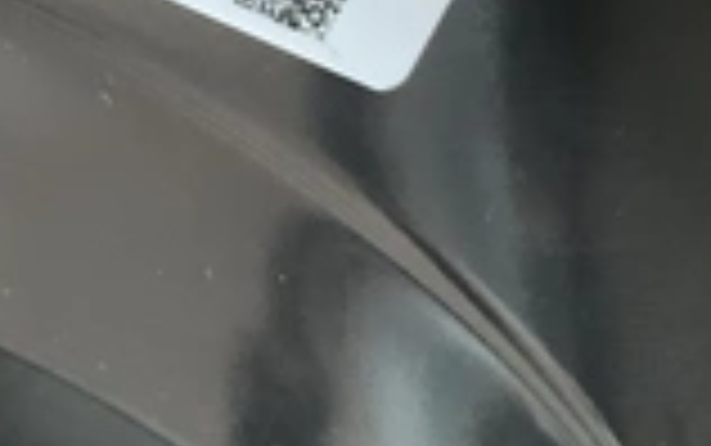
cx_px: 90
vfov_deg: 16.2
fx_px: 1512
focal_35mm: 78
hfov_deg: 25.7
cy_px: -72
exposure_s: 1/30
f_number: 1.8
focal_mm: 3
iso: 500
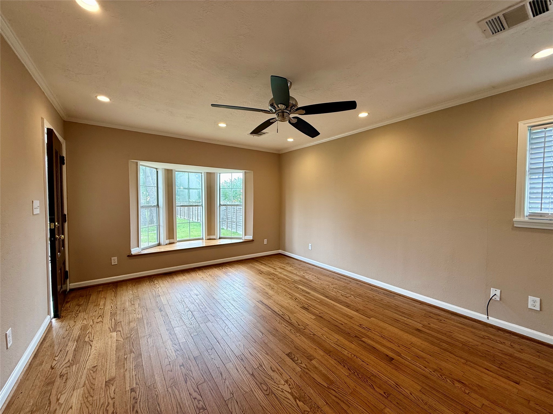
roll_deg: -0.1
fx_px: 224
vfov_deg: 85.7
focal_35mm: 14
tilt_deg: -1.1
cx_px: 276
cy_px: 207
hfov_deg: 102.1
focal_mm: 2.22
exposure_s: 1/120
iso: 80
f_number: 2.2
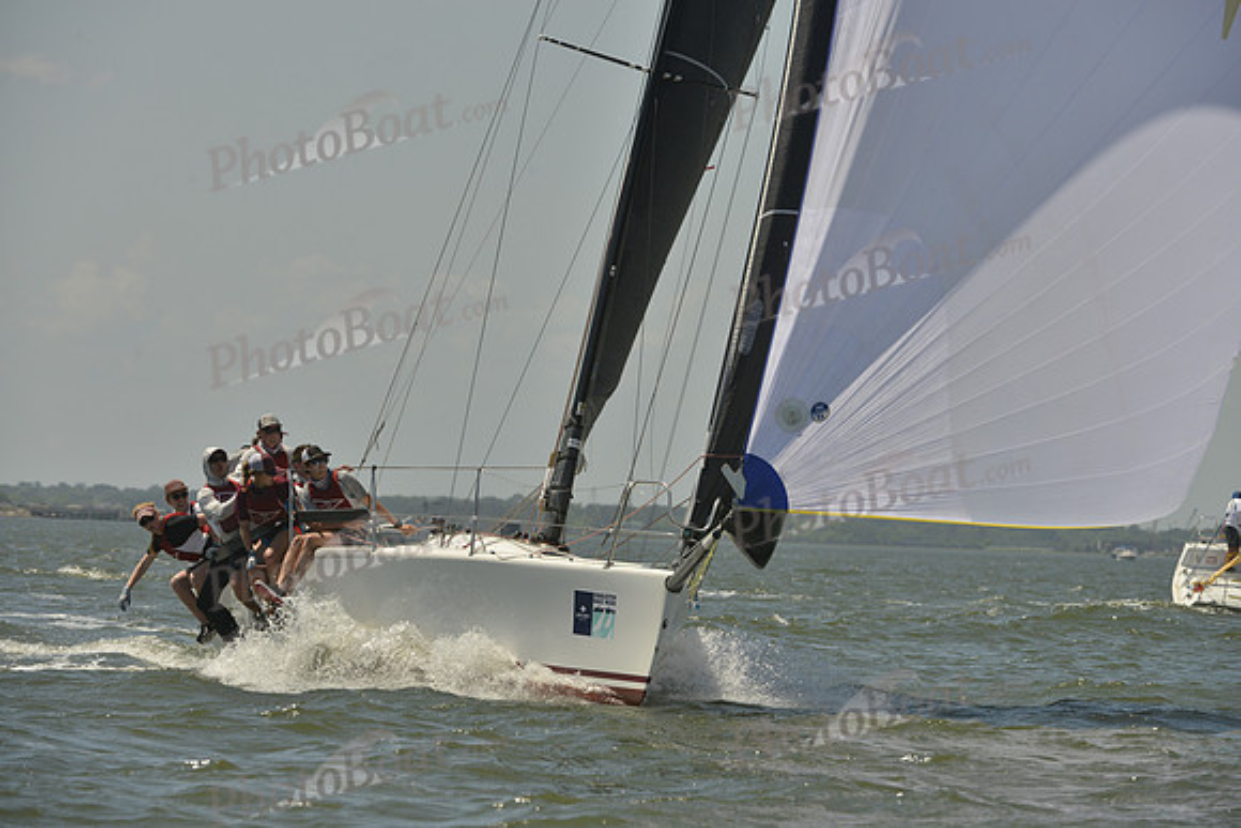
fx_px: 8964
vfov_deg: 5.3
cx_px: 620
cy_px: 414
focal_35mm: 260
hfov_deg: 7.9
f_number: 10
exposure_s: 1/1250
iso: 280
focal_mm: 260
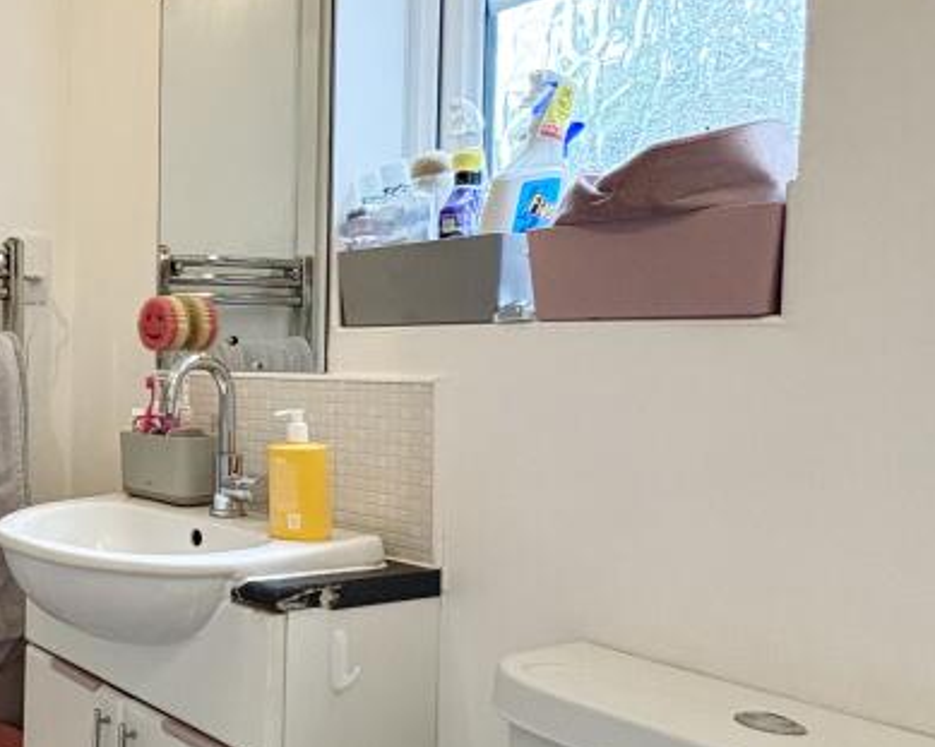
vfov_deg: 41.1
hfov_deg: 39.3
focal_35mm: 36
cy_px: 394
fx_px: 996
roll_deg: +0.0
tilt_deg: -2.0
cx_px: -137
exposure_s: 1/64
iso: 250
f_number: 2.2
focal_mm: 2.22
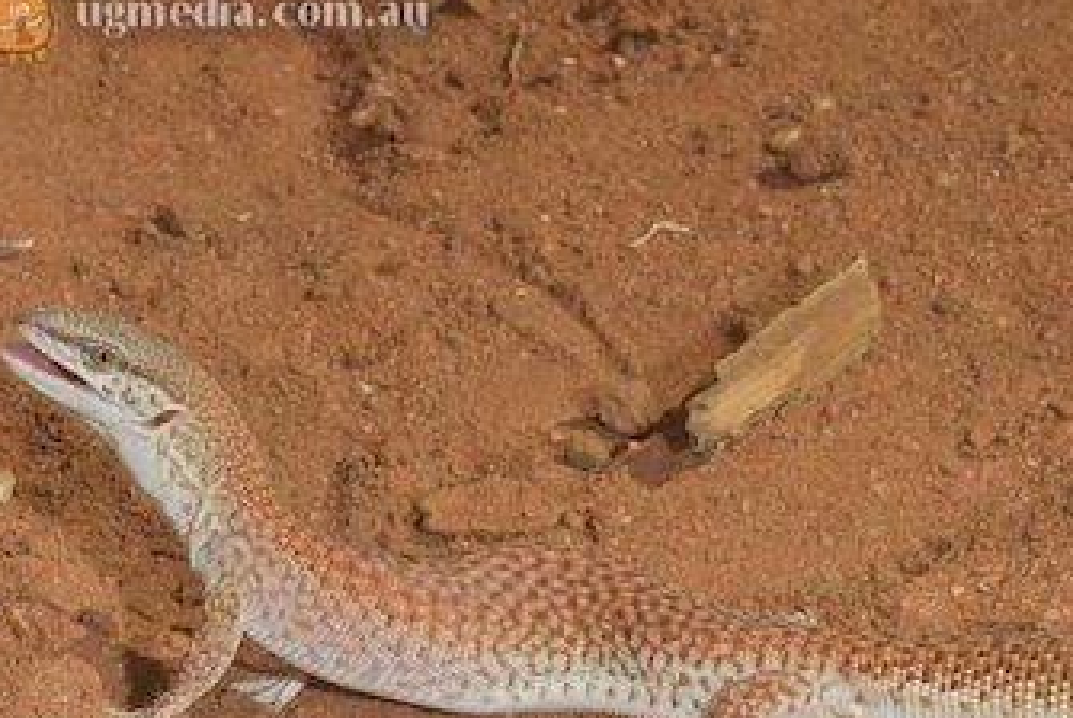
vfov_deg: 5.9
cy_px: 506
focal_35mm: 235
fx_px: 7003
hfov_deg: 8.8
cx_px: 769
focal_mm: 105
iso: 100
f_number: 25
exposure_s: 1/80
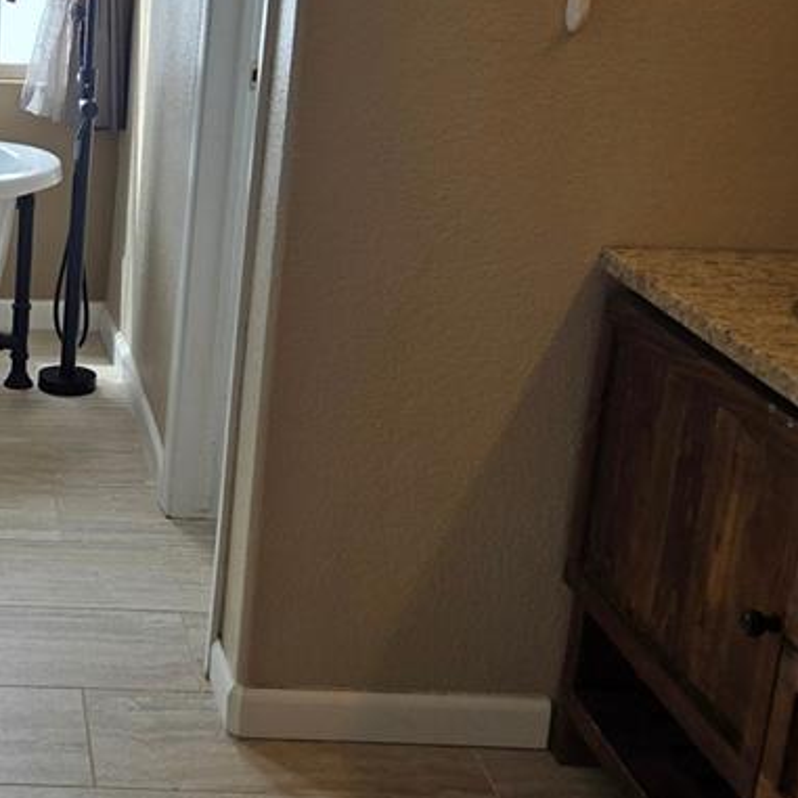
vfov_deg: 26.9
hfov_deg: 24.9
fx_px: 1669
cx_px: -98
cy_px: 360
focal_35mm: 64
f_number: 1.8
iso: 25
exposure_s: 1/542
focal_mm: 5.4
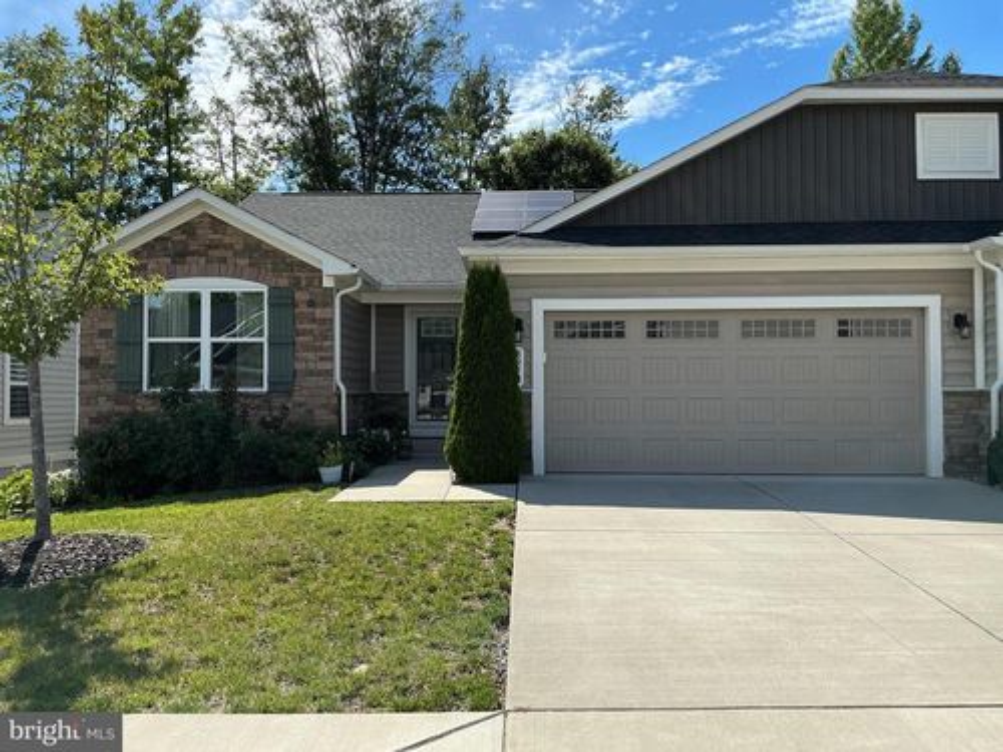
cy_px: 376
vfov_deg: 48.2
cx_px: 502
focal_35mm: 29
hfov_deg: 61.7
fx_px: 840
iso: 25
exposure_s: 1/1912
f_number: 1.8
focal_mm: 3
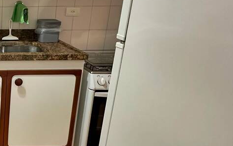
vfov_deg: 28.6
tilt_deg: -16.6
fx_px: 286
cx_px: -51
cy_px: 70
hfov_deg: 34.7
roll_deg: +0.4
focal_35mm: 45
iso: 320
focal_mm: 2.22
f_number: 2.2
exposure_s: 1/60
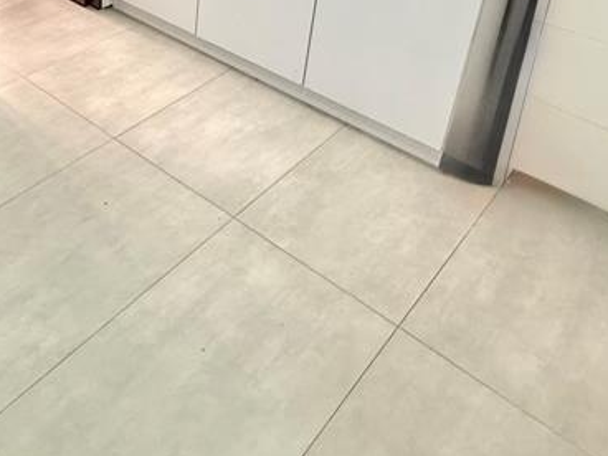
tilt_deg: -25.9
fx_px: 685
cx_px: 152
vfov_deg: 33.7
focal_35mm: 39
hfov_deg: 46.2
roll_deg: -3.4
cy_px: 0
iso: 200
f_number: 2.2
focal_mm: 2.22
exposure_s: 1/60
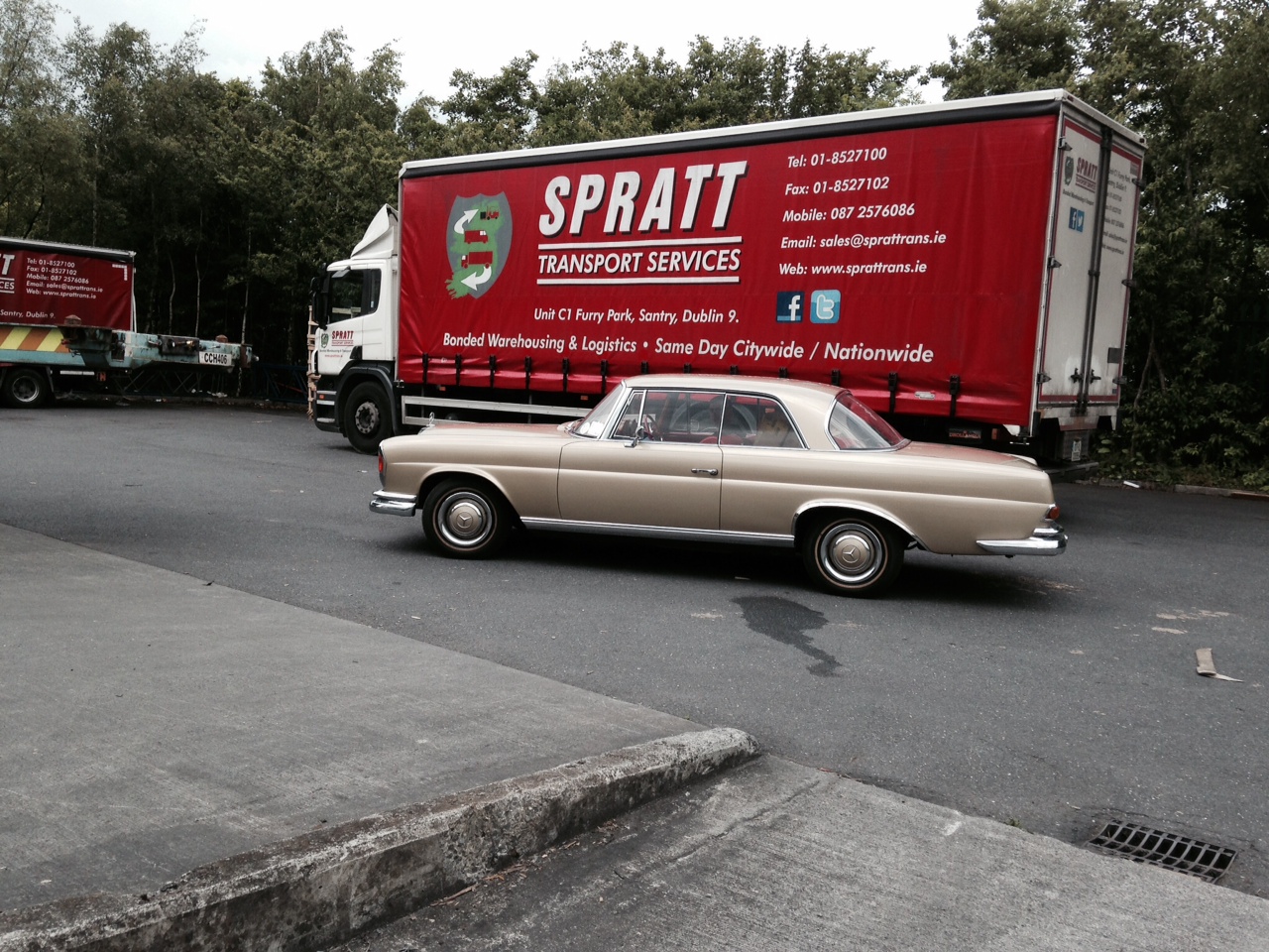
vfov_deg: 42.9
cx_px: 634
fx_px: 1210
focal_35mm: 33
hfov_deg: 55.4
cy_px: 476
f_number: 2.4
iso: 50
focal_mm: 4.12
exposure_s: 1/359
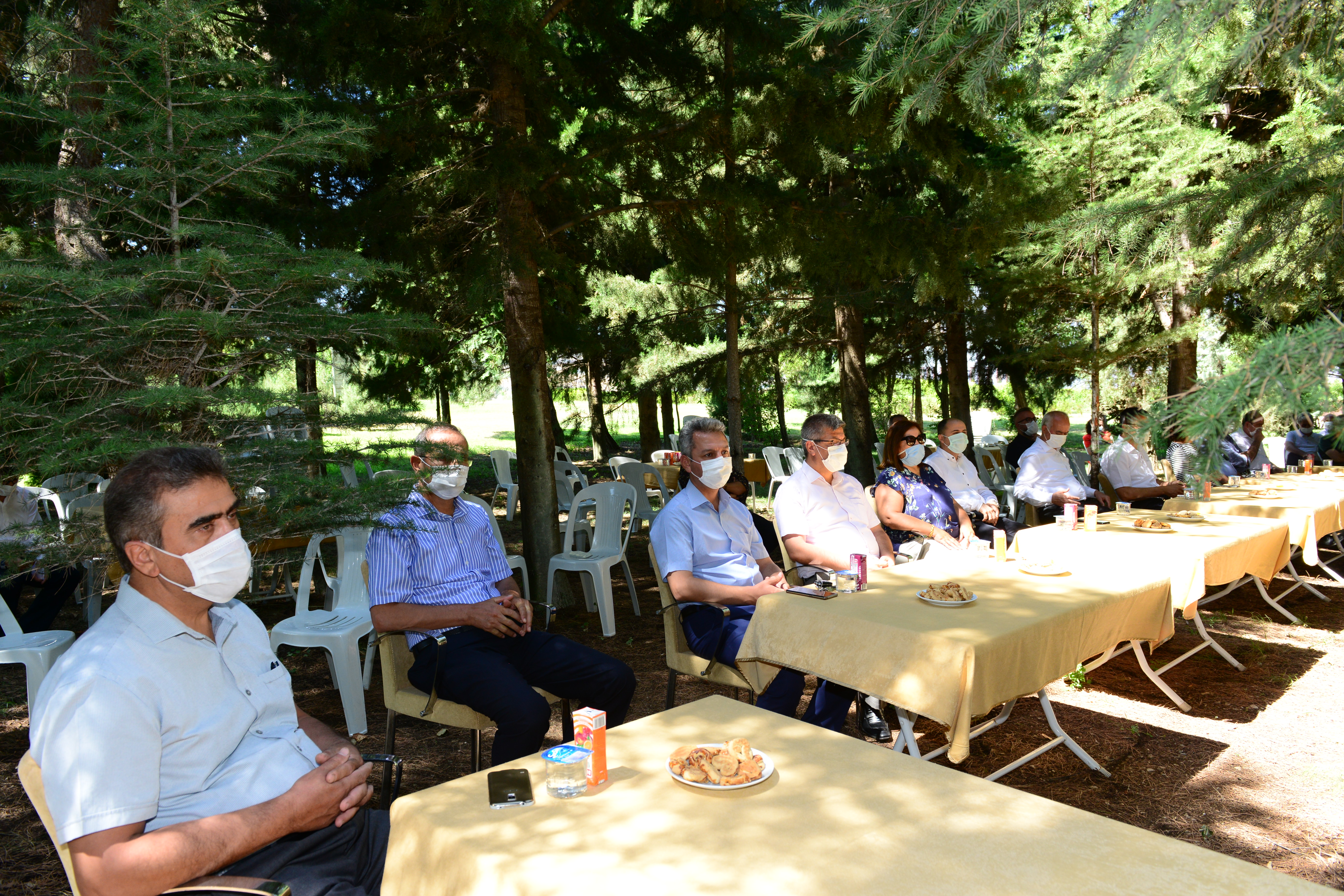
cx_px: 672
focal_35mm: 24
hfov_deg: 73.7
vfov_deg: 53.1
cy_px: 448
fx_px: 896
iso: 640
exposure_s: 1/250
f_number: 6.3
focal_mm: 24
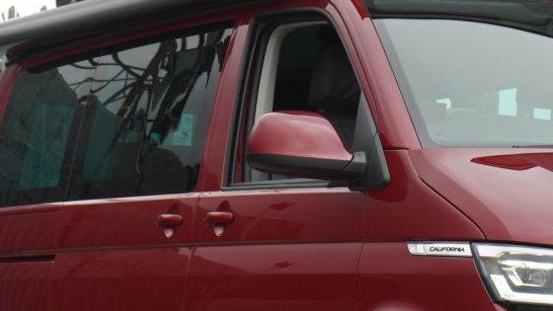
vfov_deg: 6.8
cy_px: 123
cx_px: 553
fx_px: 2632
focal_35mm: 180
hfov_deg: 11.9
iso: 160
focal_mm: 39
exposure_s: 1/60
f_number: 5.6
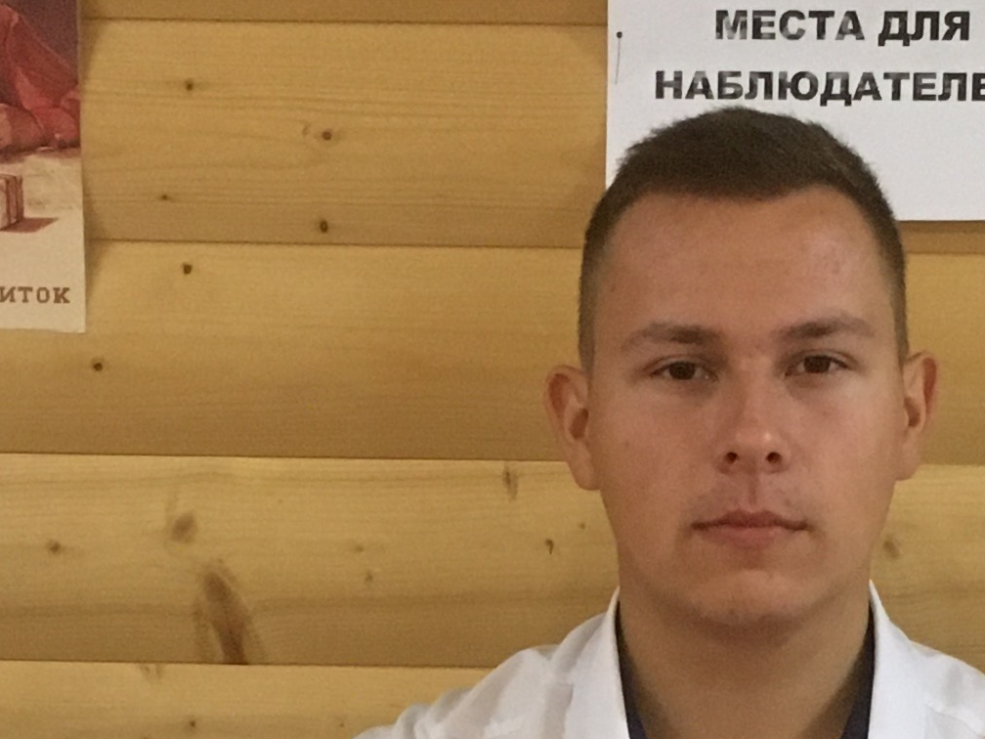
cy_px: 1066
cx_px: 671
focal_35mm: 116
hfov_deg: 16.9
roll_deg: +0.0
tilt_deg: -11.5
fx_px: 3301
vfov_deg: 12.2
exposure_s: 1/17
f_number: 2.2
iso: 200
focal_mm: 4.15
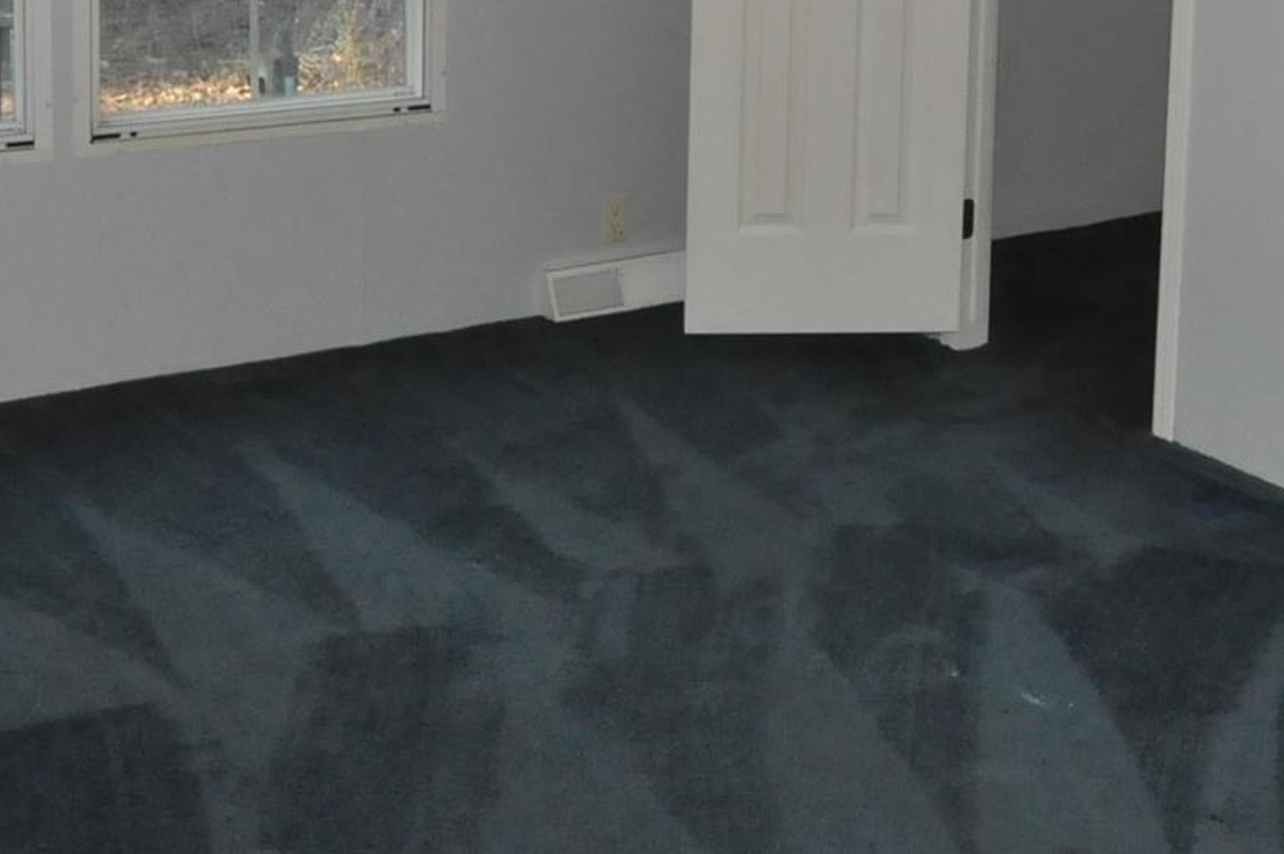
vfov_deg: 23.5
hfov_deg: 36.7
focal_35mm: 54
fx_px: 1924
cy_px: -84
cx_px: 805
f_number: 7.1
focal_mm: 14
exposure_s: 1/60
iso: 2000
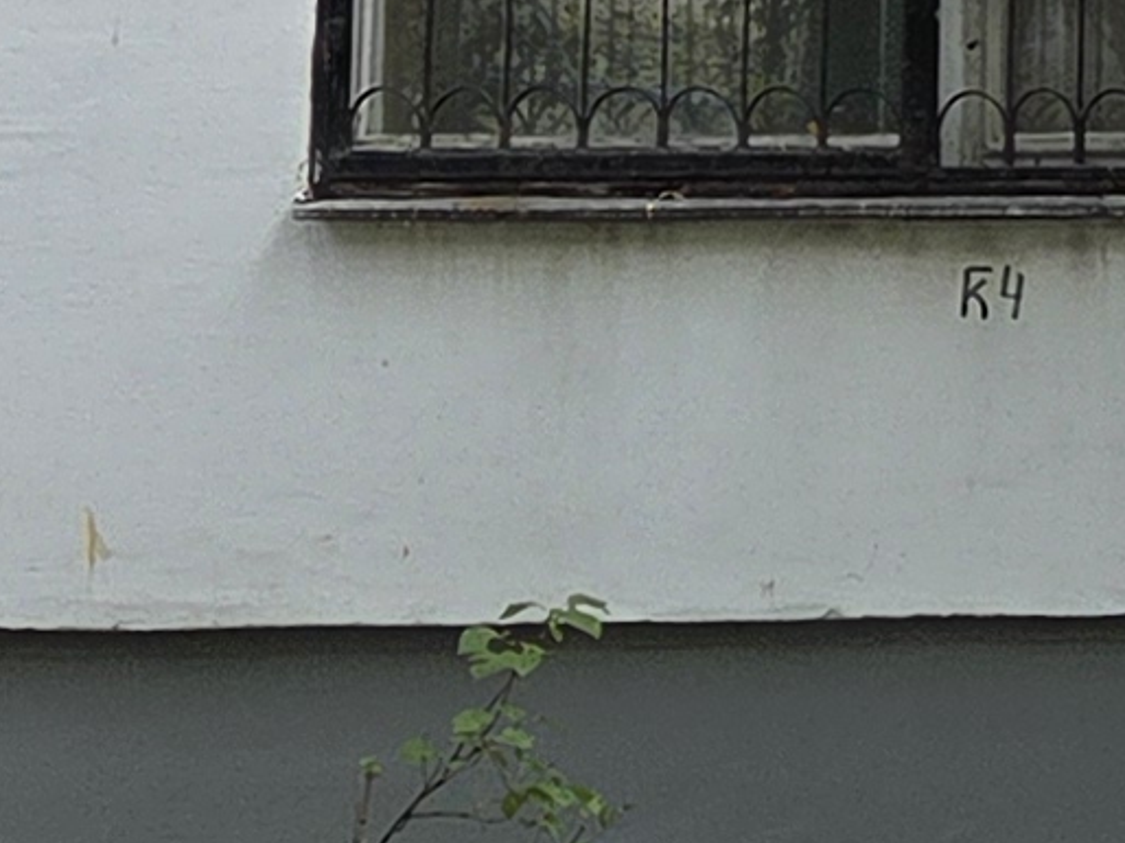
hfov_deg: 9.9
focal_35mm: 179
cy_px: -31
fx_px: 5815
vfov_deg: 8.2
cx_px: 2513
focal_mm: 5.4
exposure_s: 1/180
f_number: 1.8
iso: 32
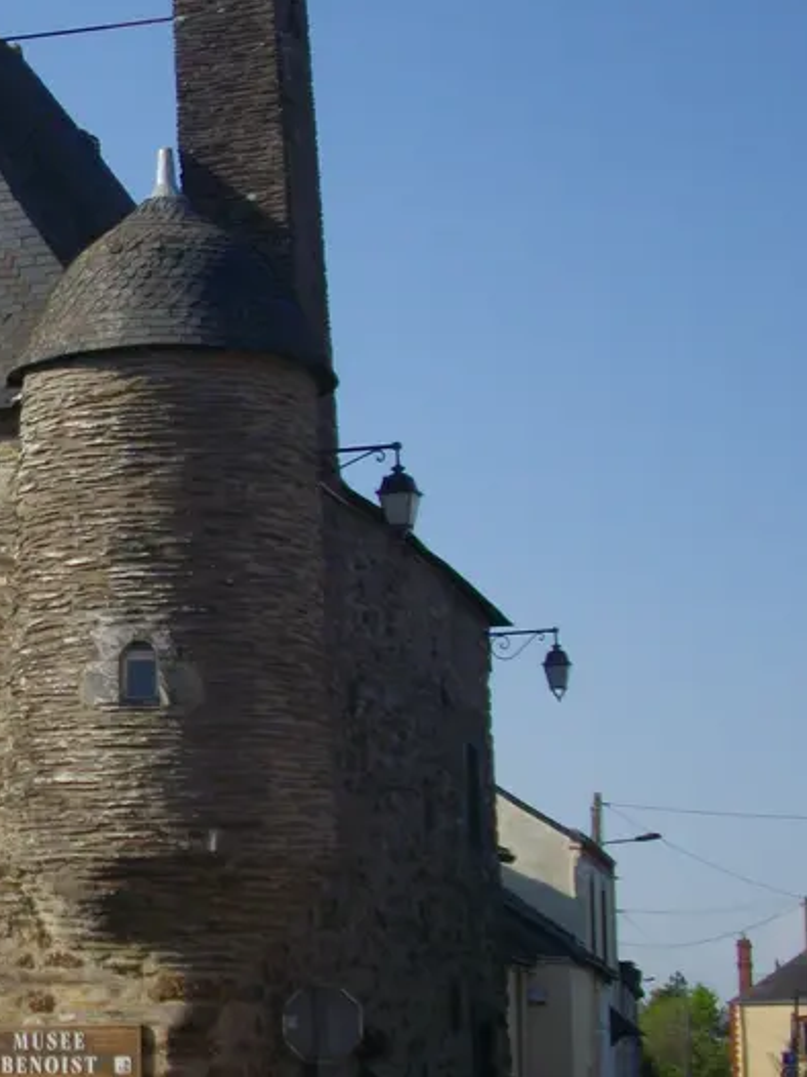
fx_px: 3484
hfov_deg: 12.6
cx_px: -389
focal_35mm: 112
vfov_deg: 17.6
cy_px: 522
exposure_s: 1/400
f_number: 6.3
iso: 100
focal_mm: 7.6
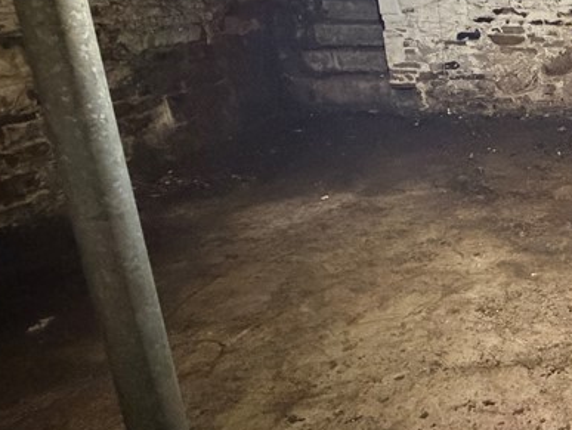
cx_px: 687
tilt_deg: -13.4
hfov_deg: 37.6
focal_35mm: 37
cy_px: 96
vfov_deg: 37.5
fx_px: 612
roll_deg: +0.8
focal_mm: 2.22
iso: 1250
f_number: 2.2
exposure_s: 1/30
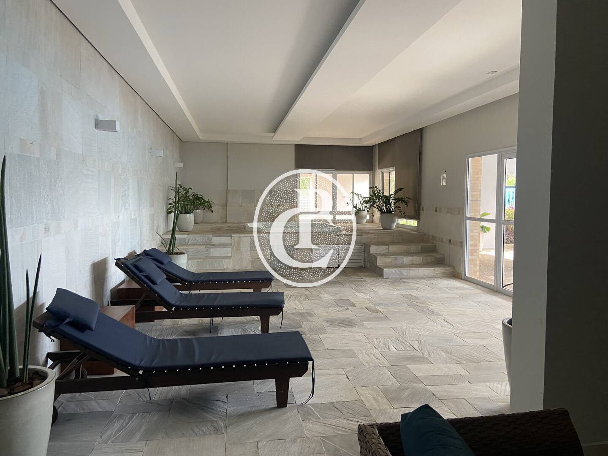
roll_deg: +0.4
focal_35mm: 26
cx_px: 304
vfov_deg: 53.1
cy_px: 228
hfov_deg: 67.3
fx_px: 457
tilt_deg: -3.4
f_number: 1.8
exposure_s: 1/60
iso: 160
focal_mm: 4.25
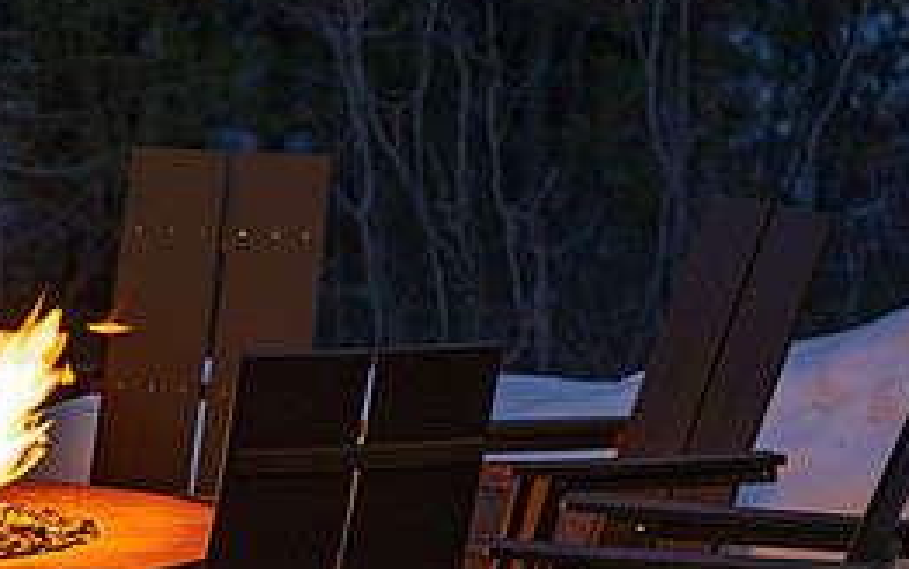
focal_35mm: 237
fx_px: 5874
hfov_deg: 8.8
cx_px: -69
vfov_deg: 5.5
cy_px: 425
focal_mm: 105
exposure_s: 1/10
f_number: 4
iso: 200
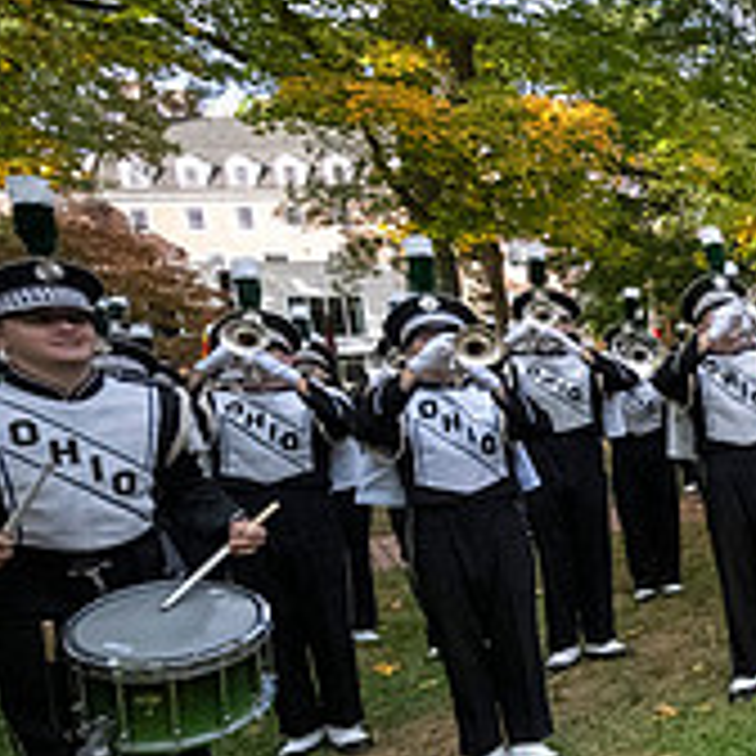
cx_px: 1300
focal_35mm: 41
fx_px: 1013
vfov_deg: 40.7
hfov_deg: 23.8
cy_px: 457
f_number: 4
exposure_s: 1/8000
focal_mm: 14
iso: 6400
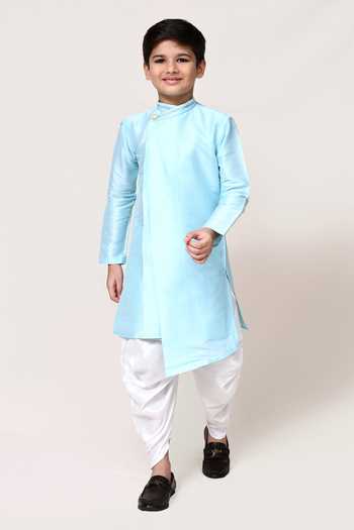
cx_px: 177
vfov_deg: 39.6
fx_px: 737
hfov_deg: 27.0
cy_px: 265
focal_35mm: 50
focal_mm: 50
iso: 500
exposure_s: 1/160
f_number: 10
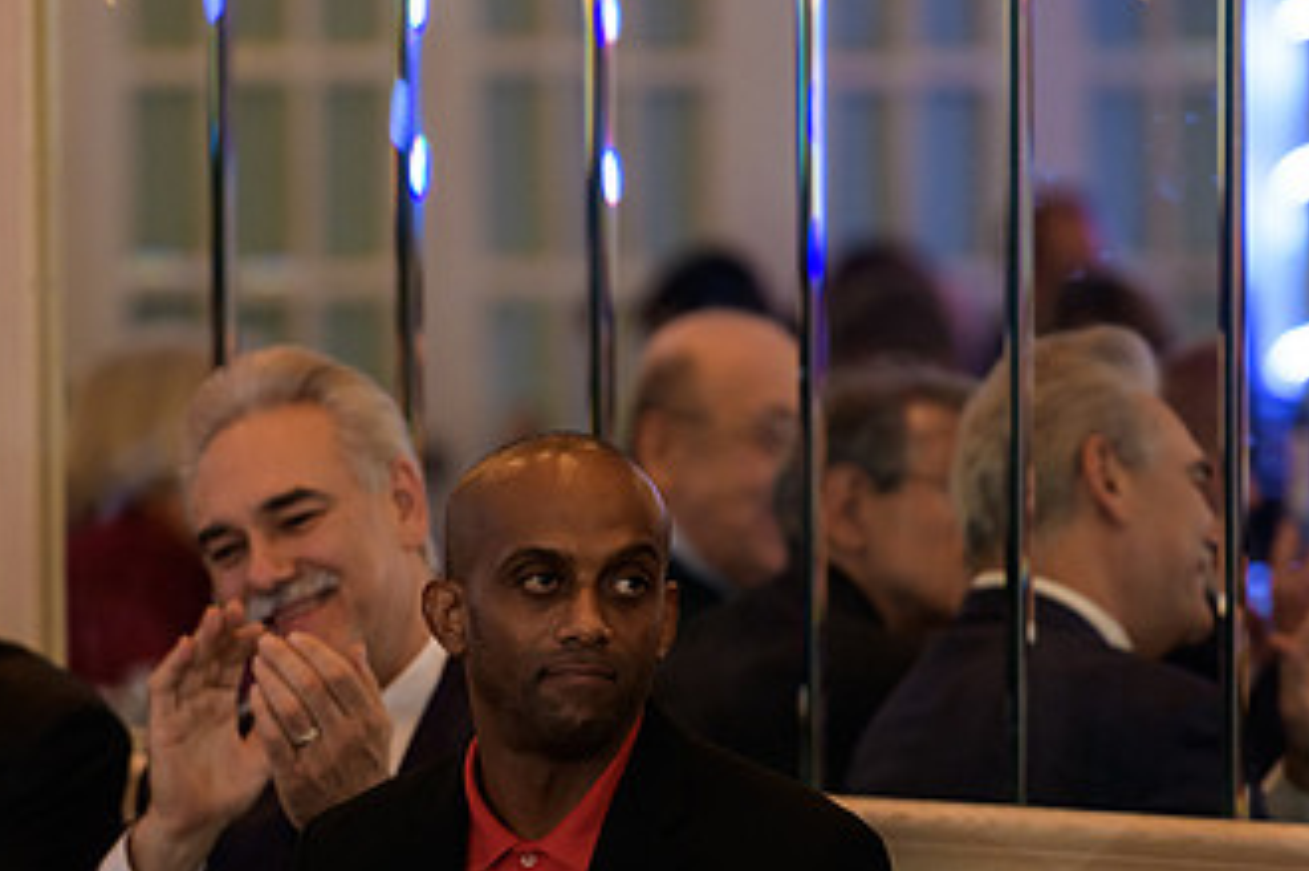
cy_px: 626
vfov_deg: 3.9
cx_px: 557
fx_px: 12828
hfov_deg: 5.8
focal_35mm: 353
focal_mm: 200
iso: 1000
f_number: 3.2
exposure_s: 1/125
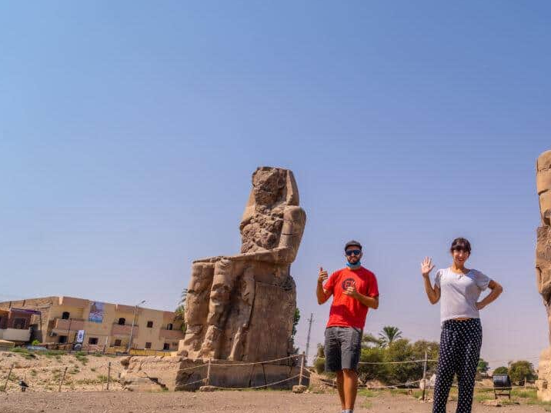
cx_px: 391
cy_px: 236
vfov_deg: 42.8
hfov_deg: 53.6
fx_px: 525
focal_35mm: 33
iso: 100
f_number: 7.1
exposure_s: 1/100
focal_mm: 24
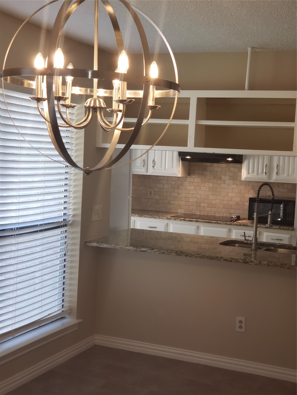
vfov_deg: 36.8
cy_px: 198
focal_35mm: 52
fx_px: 595
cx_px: 148
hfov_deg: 28.0
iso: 40
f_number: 2.4
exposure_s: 1/30
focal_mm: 6
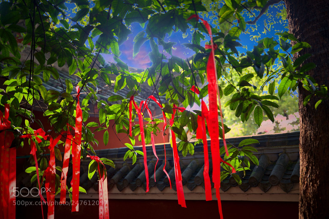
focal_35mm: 50
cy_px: 110
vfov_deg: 27.0
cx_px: 164
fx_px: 457
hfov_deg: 39.6
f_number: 2.8
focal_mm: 50
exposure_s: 1/60
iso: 63
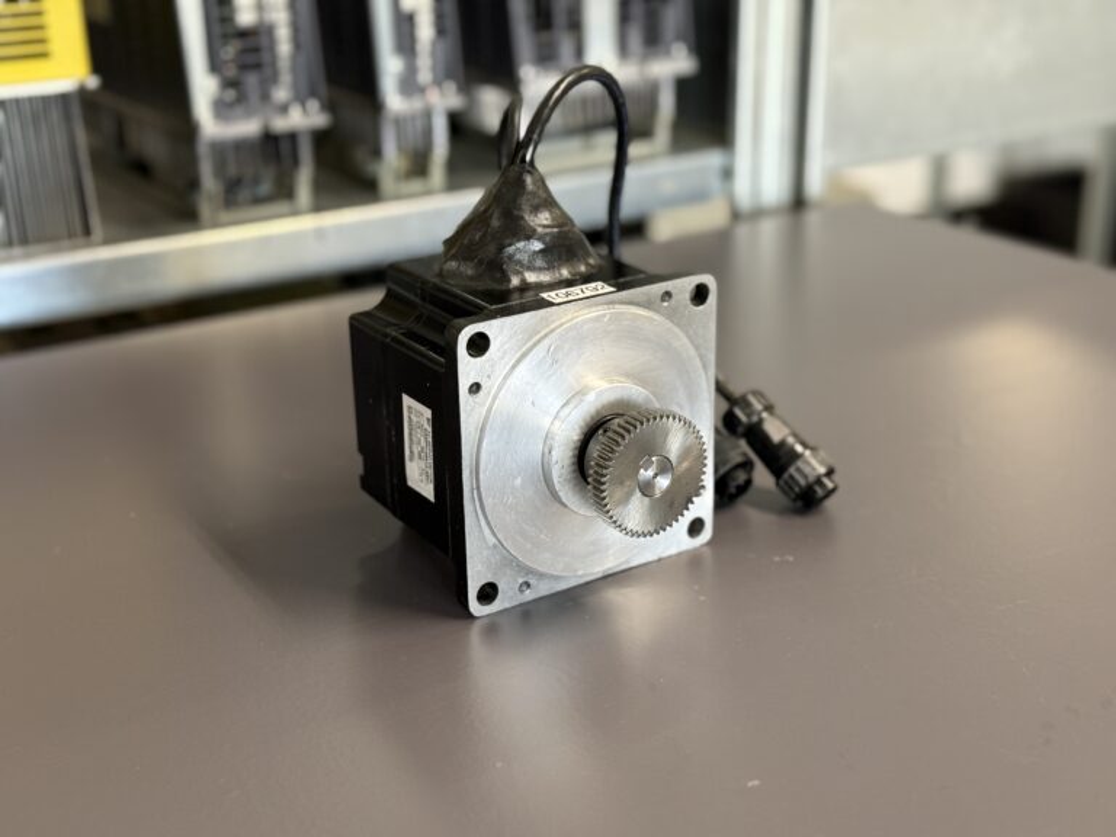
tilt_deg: -21.8
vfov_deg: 30.3
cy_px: 418
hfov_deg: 39.7
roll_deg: +0.7
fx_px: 1547
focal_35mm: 48
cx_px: 558
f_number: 1.78
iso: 200
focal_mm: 6.76
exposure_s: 1/33
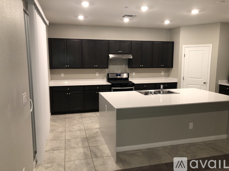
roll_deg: -0.5
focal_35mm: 28
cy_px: 86
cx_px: 114
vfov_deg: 49.7
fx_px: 185
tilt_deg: -9.0
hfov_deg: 63.5
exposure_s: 1/13
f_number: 1.8
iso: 32
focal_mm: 3.99
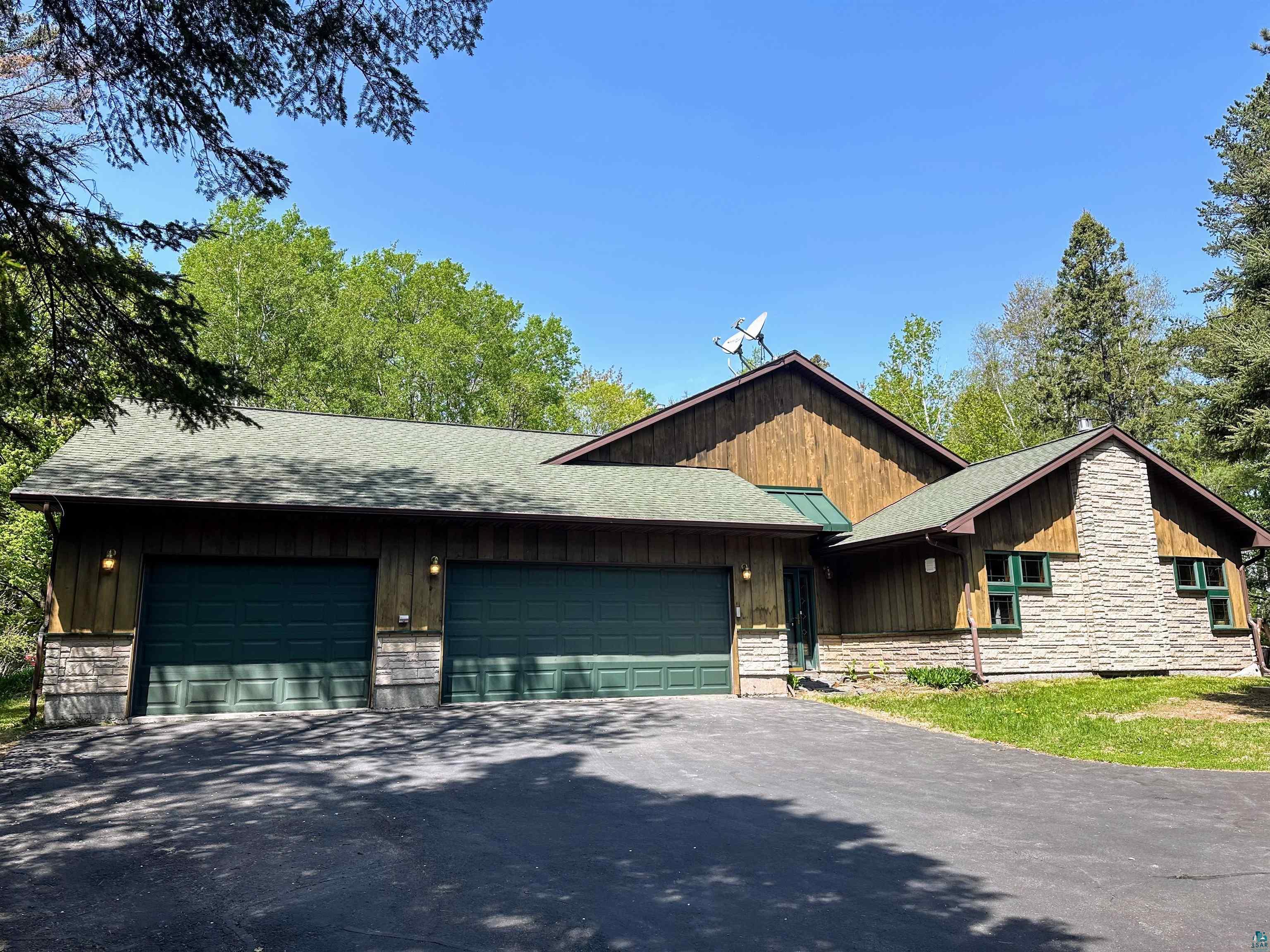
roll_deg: +1.1
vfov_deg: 56.8
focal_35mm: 24
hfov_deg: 71.6
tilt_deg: +11.9
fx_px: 881
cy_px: 476
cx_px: 635
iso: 80
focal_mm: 6.86
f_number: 1.78
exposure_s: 1/2299
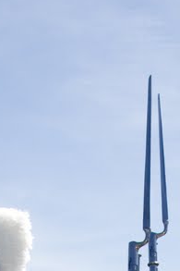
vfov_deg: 10.4
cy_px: 671
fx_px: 1269
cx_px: 125
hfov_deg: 8.1
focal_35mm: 169
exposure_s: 1/500
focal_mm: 31
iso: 400
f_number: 13
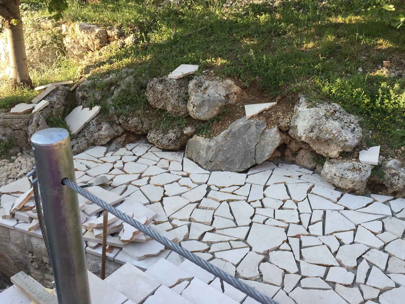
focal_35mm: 38
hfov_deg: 48.9
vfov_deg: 37.6
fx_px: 445
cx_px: 214
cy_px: 122
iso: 32
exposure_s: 1/421
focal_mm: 4.15
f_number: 2.2
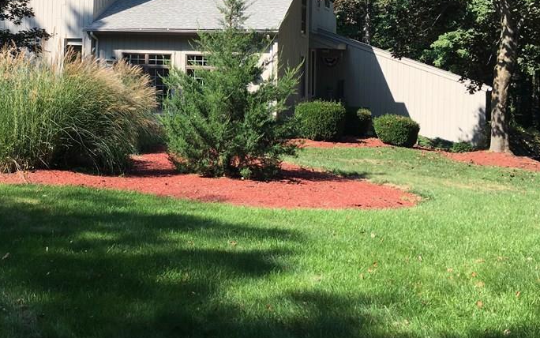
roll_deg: -2.4
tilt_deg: +1.0
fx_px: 677
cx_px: 182
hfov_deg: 42.9
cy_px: 51
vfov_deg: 27.3
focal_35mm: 46
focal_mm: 4.15
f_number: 2.2
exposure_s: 1/739
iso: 25
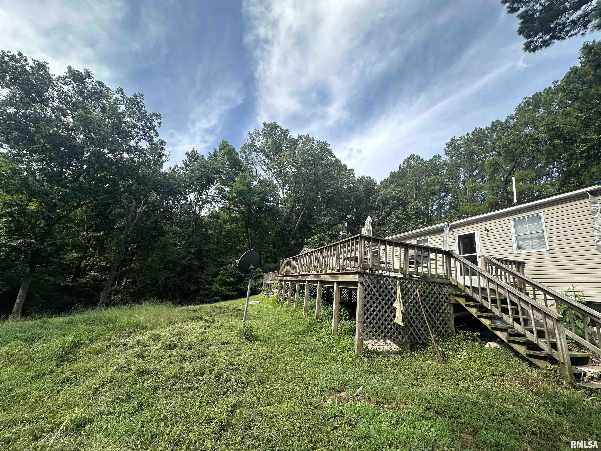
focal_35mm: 14
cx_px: 300
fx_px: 243
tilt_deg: +14.8
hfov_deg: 102.1
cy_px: 226
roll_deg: -6.1
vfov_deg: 85.7
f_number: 2.2
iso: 40
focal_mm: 2.22
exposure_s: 1/567
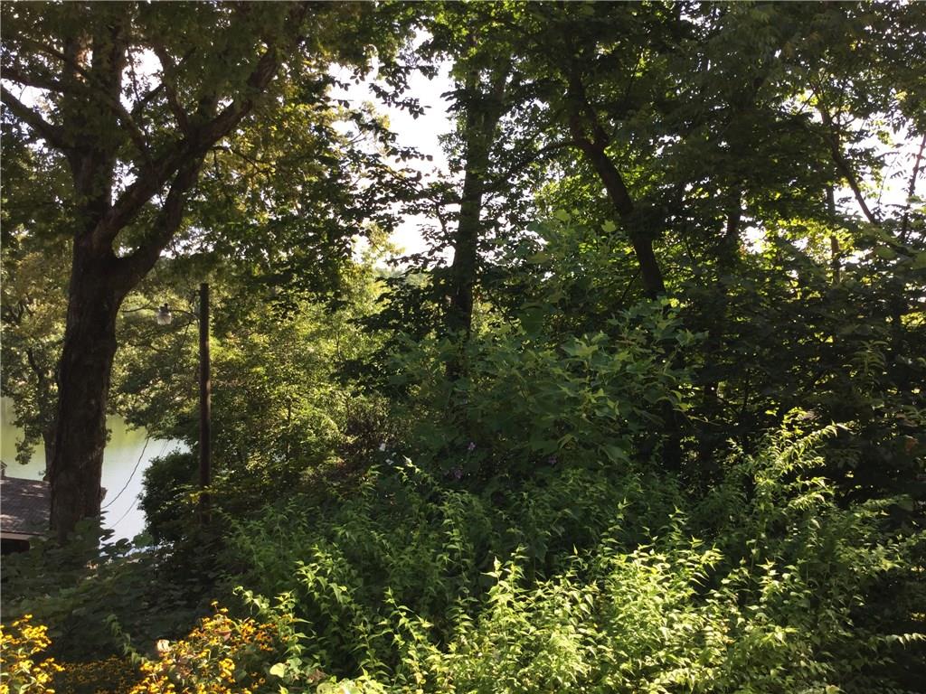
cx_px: 463
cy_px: 347
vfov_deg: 45.4
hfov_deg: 58.4
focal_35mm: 31
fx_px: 829
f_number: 2.4
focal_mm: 3.3
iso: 25
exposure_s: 1/182
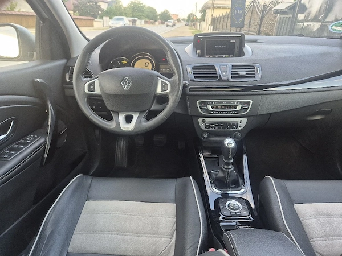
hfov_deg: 73.9
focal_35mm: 23
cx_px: 171
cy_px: 128
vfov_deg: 58.9
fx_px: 227
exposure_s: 1/182
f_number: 1.8
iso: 125
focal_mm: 5.4
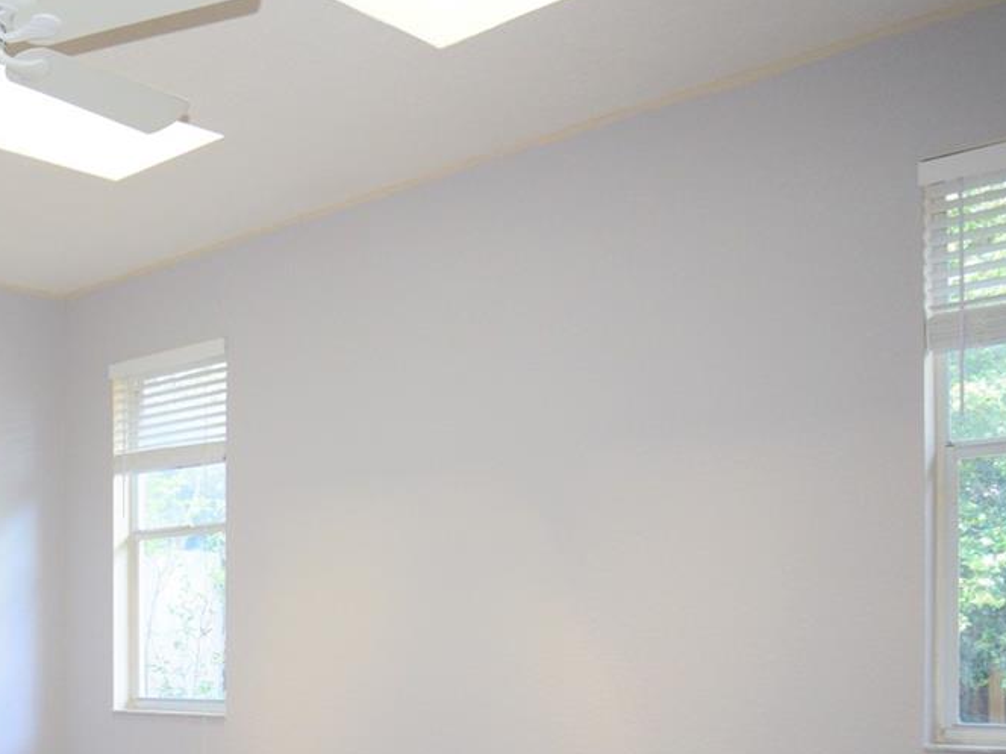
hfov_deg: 35.1
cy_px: 671
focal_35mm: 45
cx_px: -139
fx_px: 1312
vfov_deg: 30.7
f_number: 5.6
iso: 800
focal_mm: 13
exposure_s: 1/30
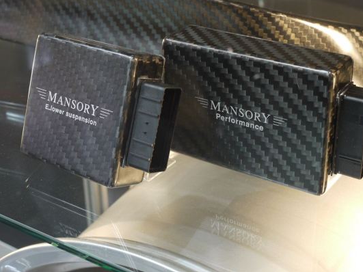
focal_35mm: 64
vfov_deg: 22.9
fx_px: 671
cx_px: 200
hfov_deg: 30.3
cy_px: 123
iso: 400
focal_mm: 29
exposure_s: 1/15
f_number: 5.2
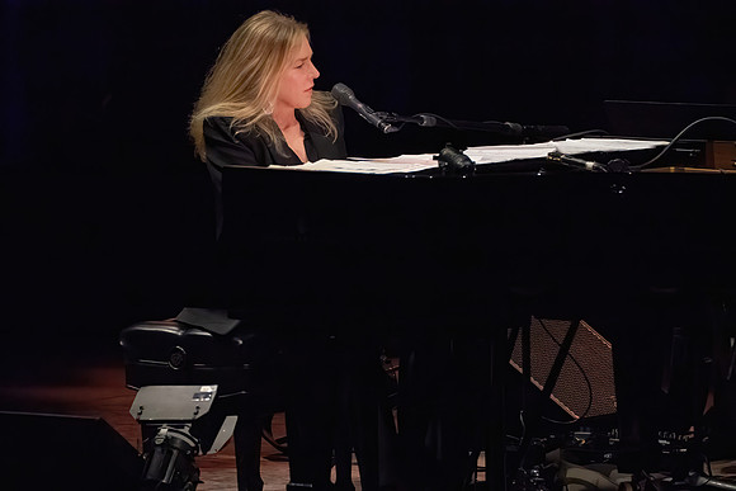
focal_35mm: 507
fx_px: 10364
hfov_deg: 4.1
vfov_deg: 2.7
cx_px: 399
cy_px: 311
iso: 20000
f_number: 8
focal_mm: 400
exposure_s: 1/320
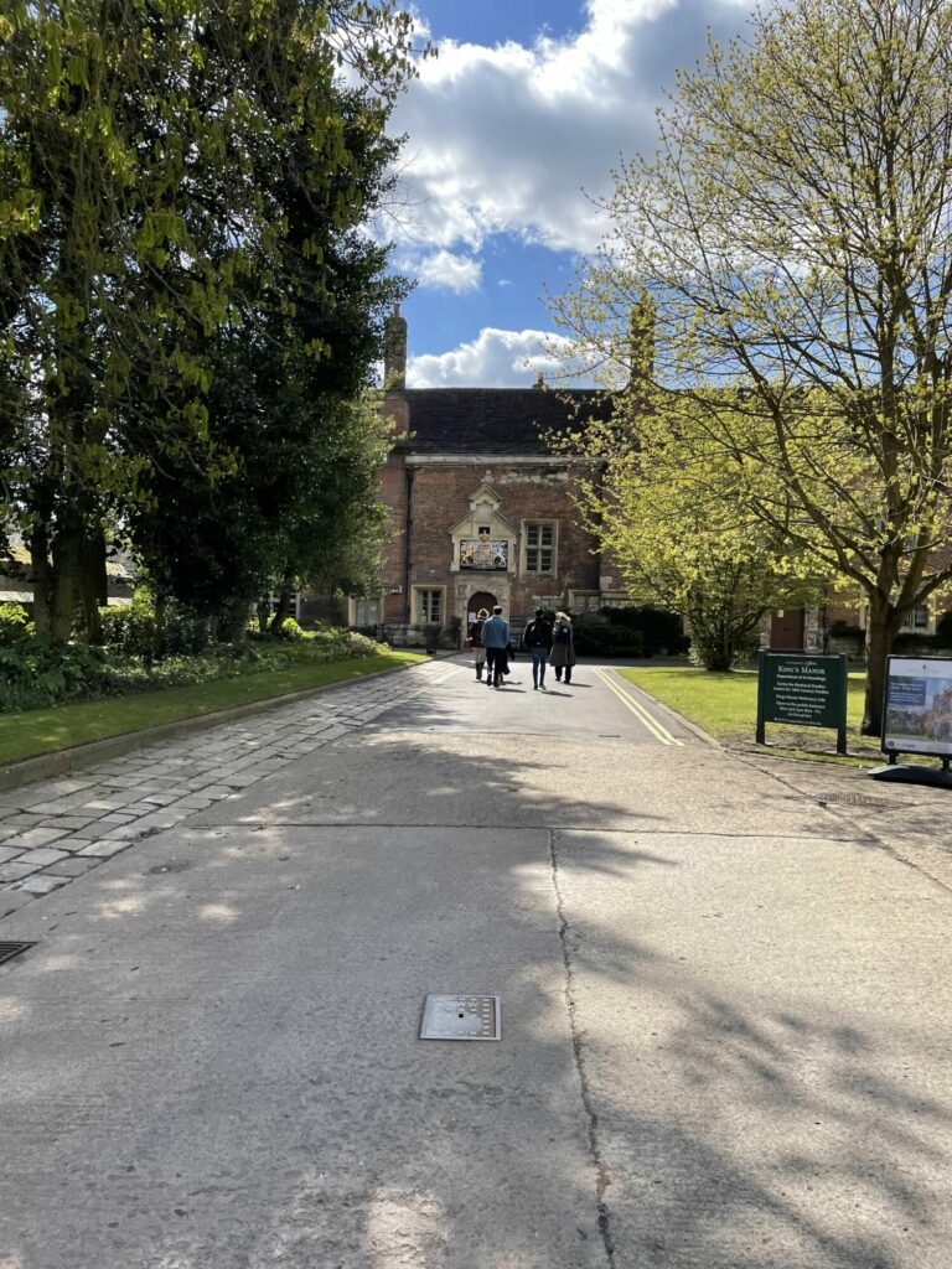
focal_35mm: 26
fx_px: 953
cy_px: 634
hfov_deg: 53.1
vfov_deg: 67.3
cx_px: 476
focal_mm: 4.2
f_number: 1.6
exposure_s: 1/2212
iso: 32
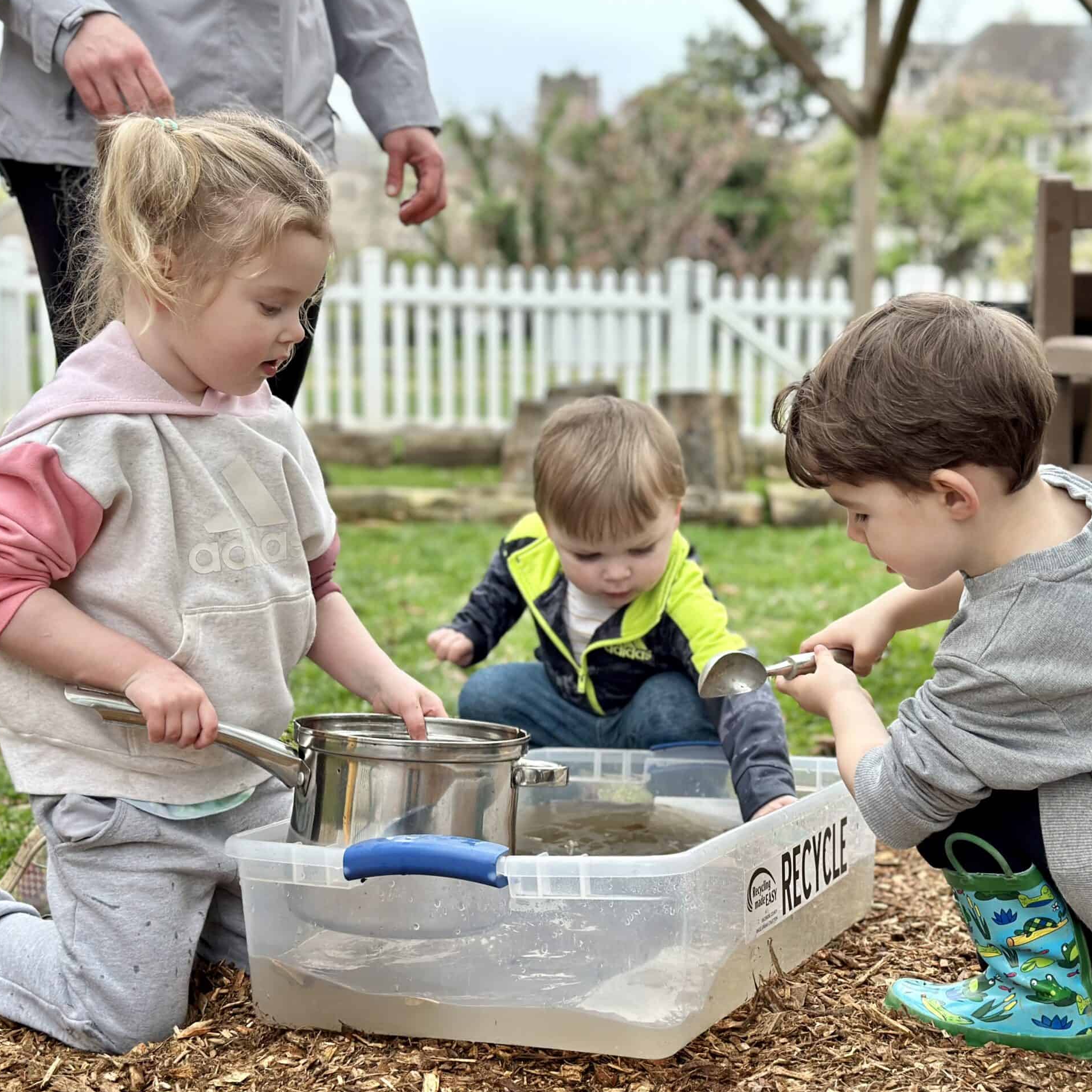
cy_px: 546
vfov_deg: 30.0
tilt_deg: -6.7
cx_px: 590
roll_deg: -1.3
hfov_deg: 30.0
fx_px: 2034
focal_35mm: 57
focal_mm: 6.86
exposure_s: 1/265
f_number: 1.78
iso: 80
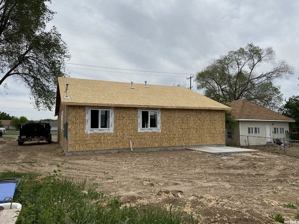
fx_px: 225
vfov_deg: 53.1
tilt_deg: +5.4
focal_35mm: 26
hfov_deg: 67.3
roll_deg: +0.1
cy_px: 112
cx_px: 150
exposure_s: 1/5025
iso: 32
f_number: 1.8
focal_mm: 4.25
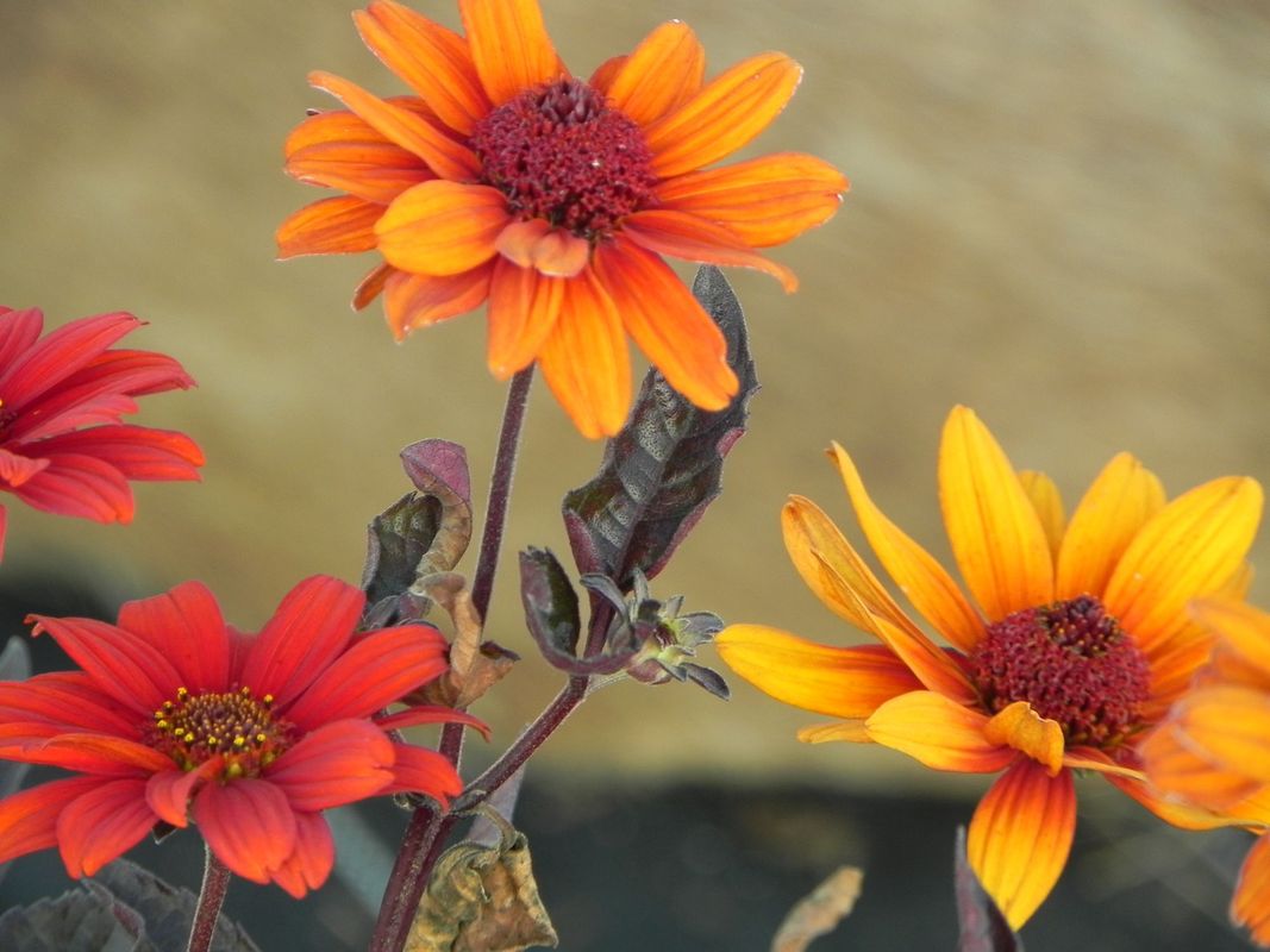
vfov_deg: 3.5
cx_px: 635
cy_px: 476
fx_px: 15591
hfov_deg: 4.7
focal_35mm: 425
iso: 160
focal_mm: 75.7
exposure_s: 1/100
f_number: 5
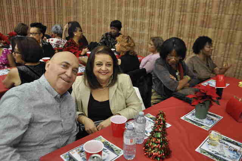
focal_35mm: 30
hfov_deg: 62.0
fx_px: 201
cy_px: 80
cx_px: 121
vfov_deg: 43.5
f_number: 4.5
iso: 720
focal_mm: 20
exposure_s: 1/40
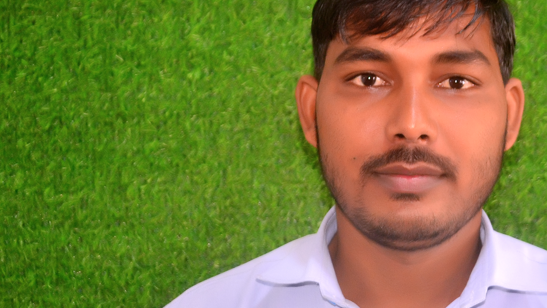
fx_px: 1160
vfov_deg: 15.1
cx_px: 407
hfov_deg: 26.2
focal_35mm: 80
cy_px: 215
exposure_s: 1/60
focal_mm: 24
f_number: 5
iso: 800
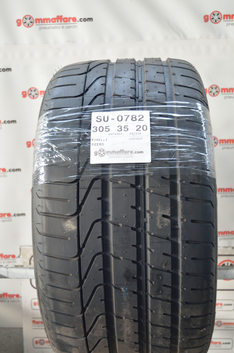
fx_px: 455
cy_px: 176
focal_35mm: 46
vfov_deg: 42.4
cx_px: 117
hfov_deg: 28.8
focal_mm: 31
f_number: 4.2
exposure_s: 1/30
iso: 1100
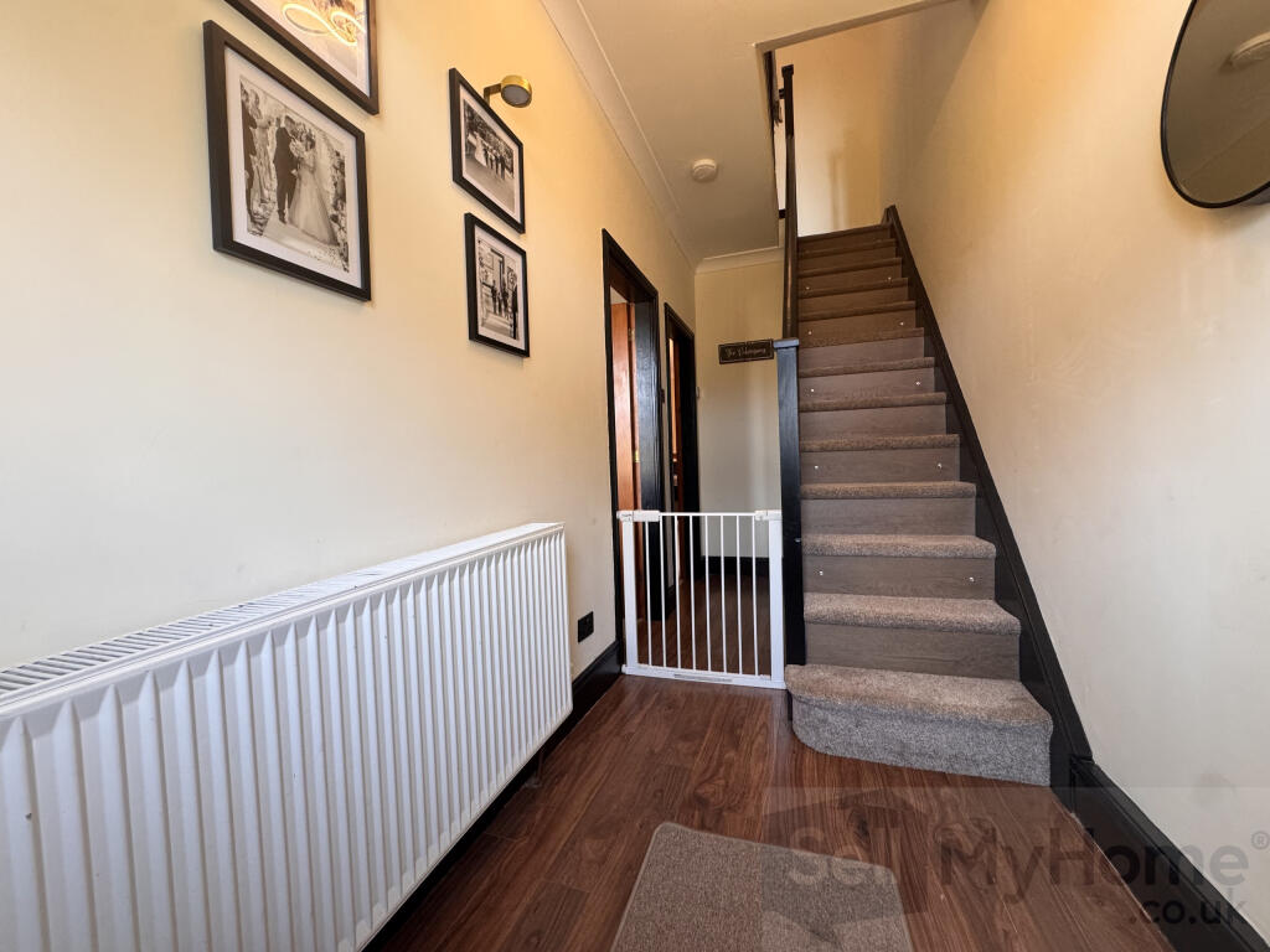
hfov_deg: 102.1
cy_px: 476
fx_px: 514
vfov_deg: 85.7
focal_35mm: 14
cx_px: 635
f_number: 2.2
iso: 250
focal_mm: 2.22
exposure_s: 1/99
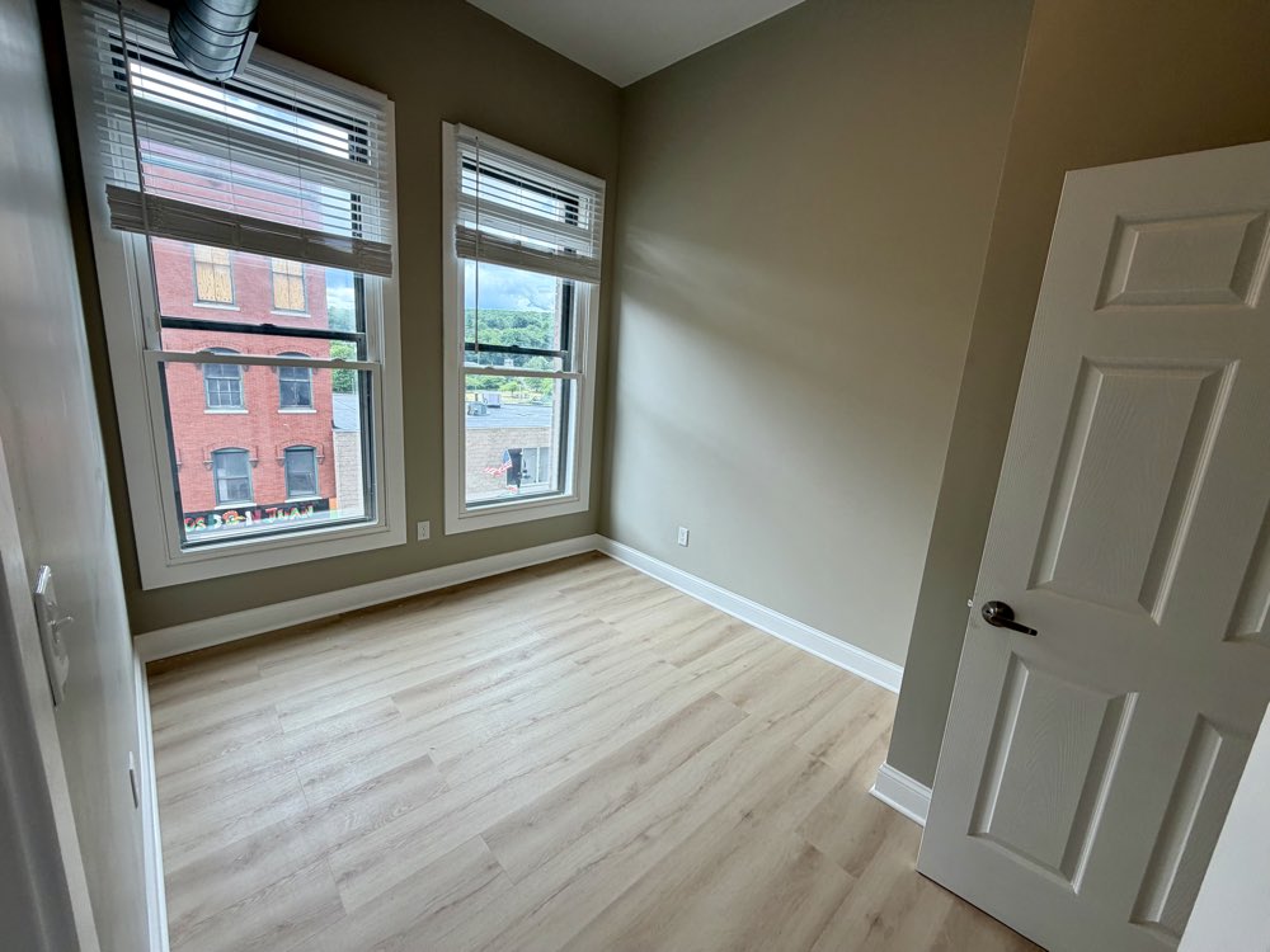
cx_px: 635
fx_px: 514
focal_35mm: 14
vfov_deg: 85.7
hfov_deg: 102.1
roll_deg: -4.2
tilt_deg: -11.3
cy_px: 476
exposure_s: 1/120
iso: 40
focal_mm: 2.22
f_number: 2.2
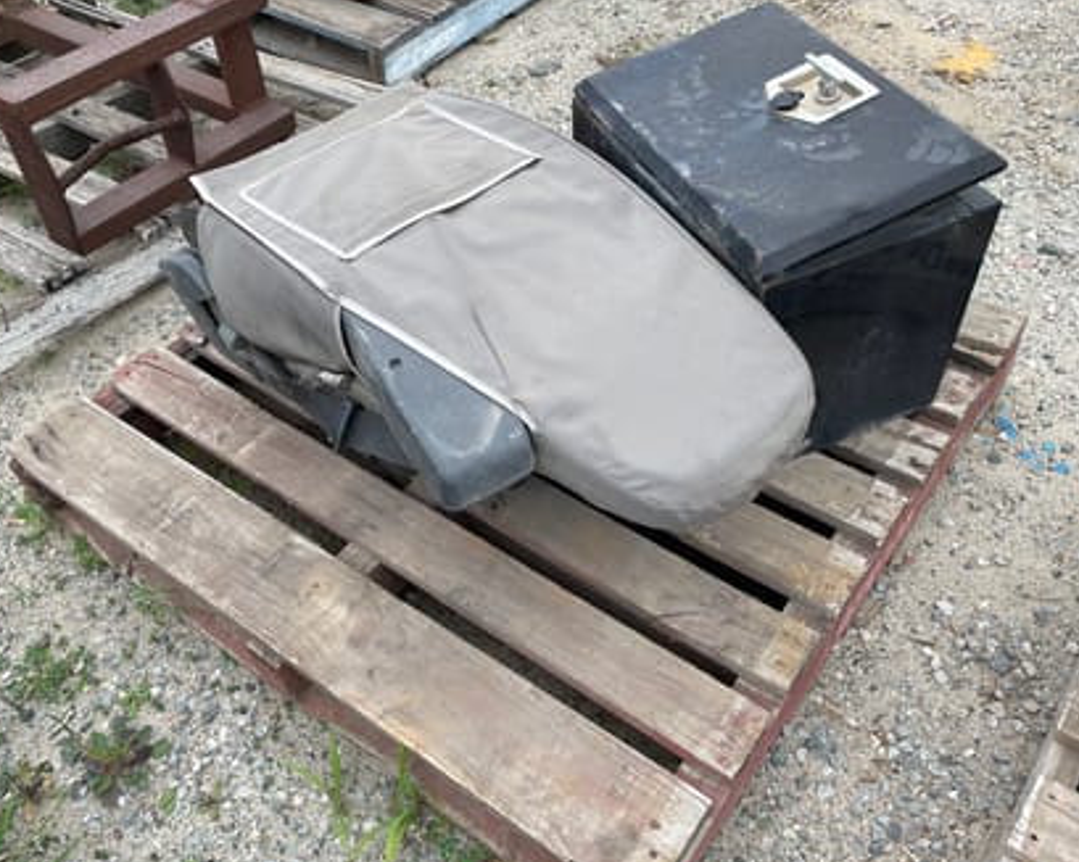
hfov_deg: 57.2
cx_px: 536
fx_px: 990
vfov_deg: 47.0
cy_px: 384
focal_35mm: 31
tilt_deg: -45.5
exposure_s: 1/384
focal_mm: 4.2
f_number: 1.6
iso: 32
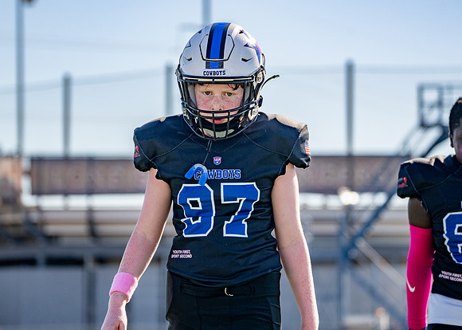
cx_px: 211
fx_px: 2777
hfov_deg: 9.5
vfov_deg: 6.8
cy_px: 154
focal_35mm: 212
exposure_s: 1/1600
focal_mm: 185
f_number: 5.6
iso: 320
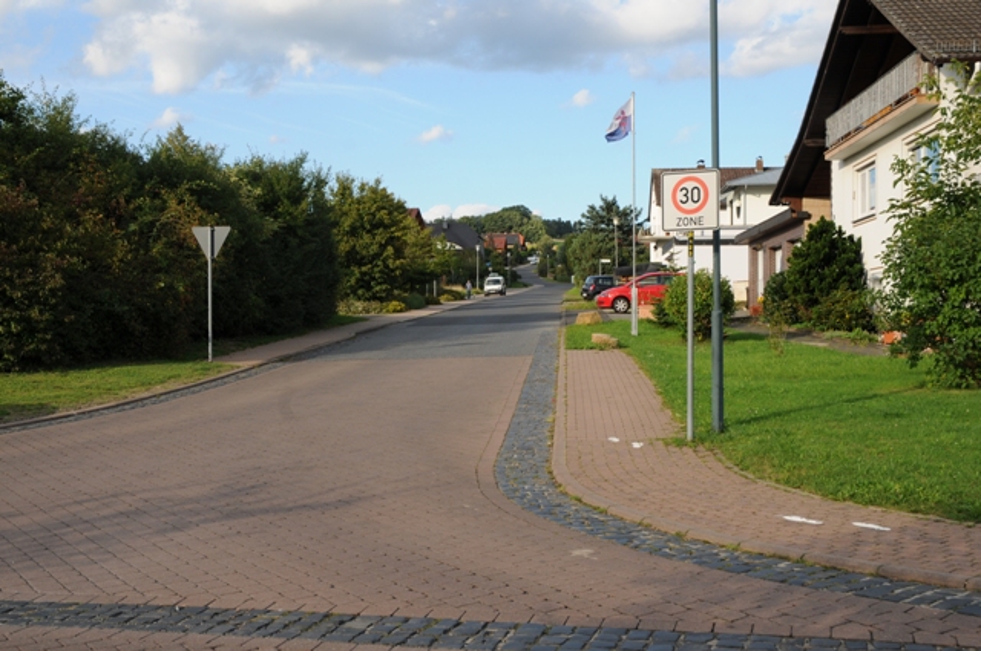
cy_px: 326
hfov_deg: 42.4
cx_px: 490
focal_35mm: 46
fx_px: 1266
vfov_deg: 28.9
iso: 200
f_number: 8
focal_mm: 31
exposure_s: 1/250
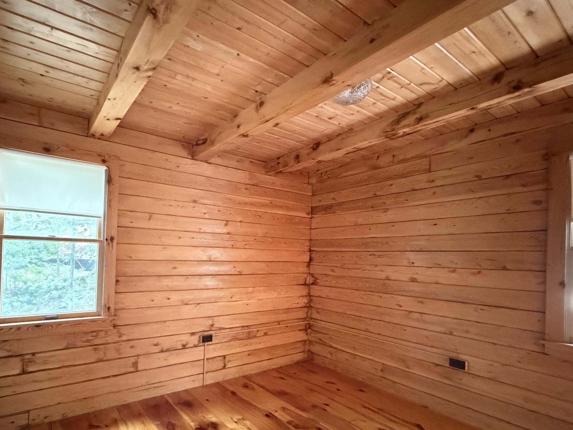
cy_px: 253
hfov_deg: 84.0
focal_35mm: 19
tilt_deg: +0.5
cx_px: 239
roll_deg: -1.3
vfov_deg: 68.2
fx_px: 315
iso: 2500
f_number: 2.2
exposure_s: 1/30
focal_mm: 2.22
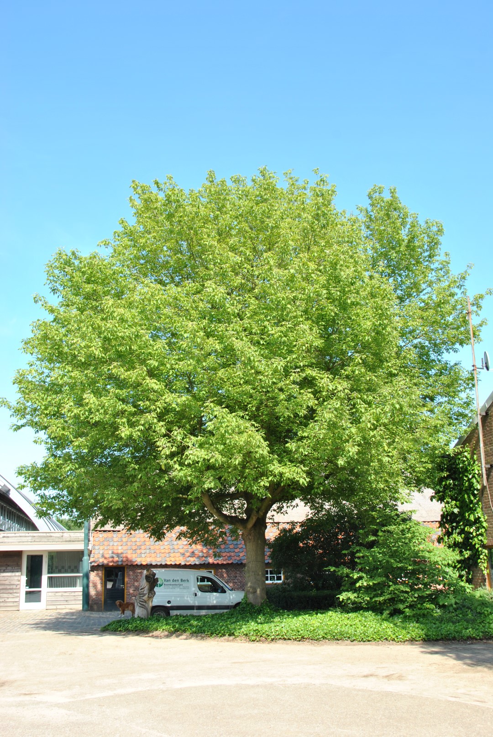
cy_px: 368
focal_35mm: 38
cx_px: 246
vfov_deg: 51.2
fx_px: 768
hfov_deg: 35.6
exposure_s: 1/100
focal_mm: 25
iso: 100
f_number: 8
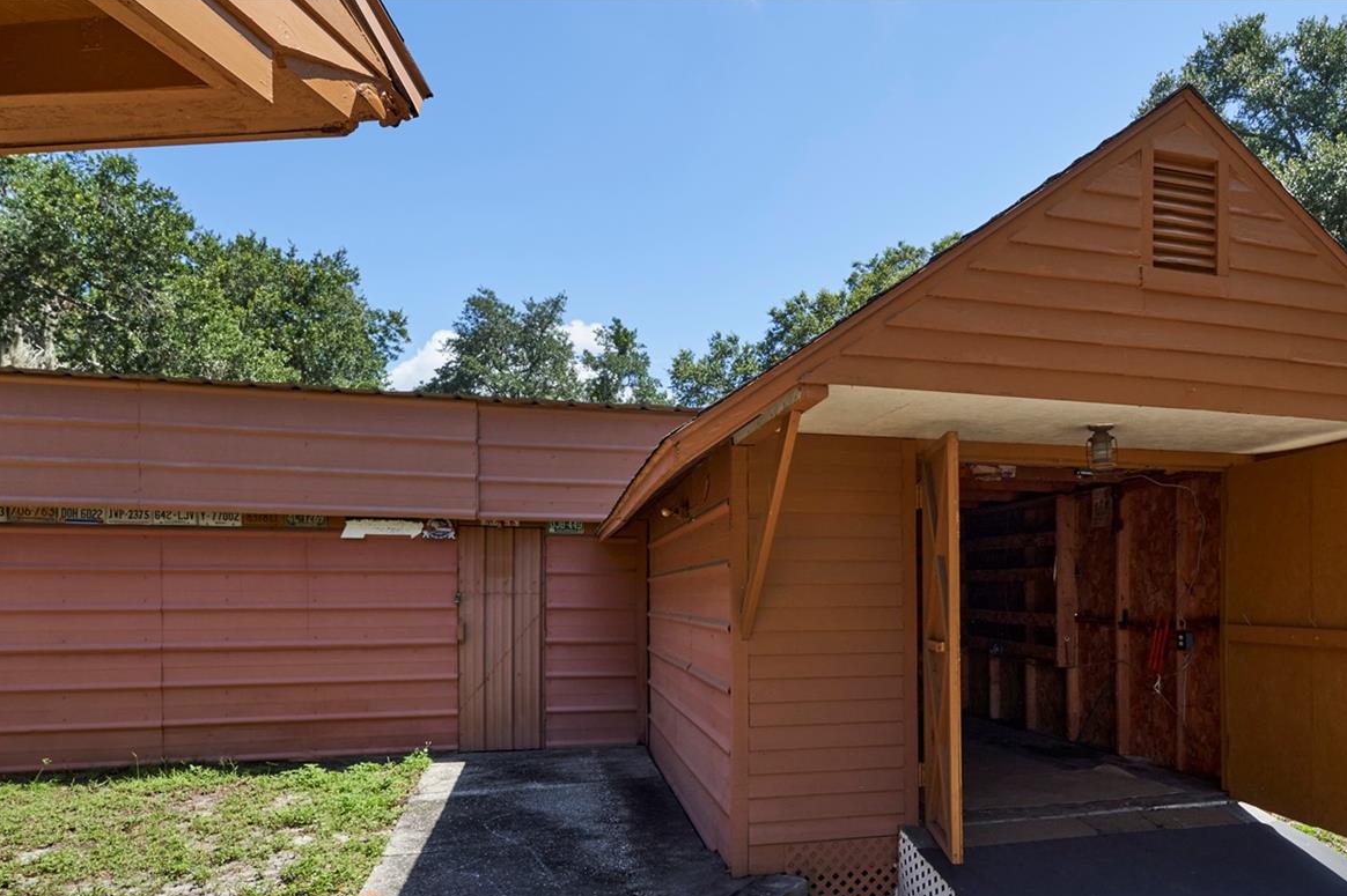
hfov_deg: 77.9
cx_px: 794
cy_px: 613
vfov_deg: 55.7
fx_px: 823
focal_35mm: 22
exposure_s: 1/640
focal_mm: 16
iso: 400
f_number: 9
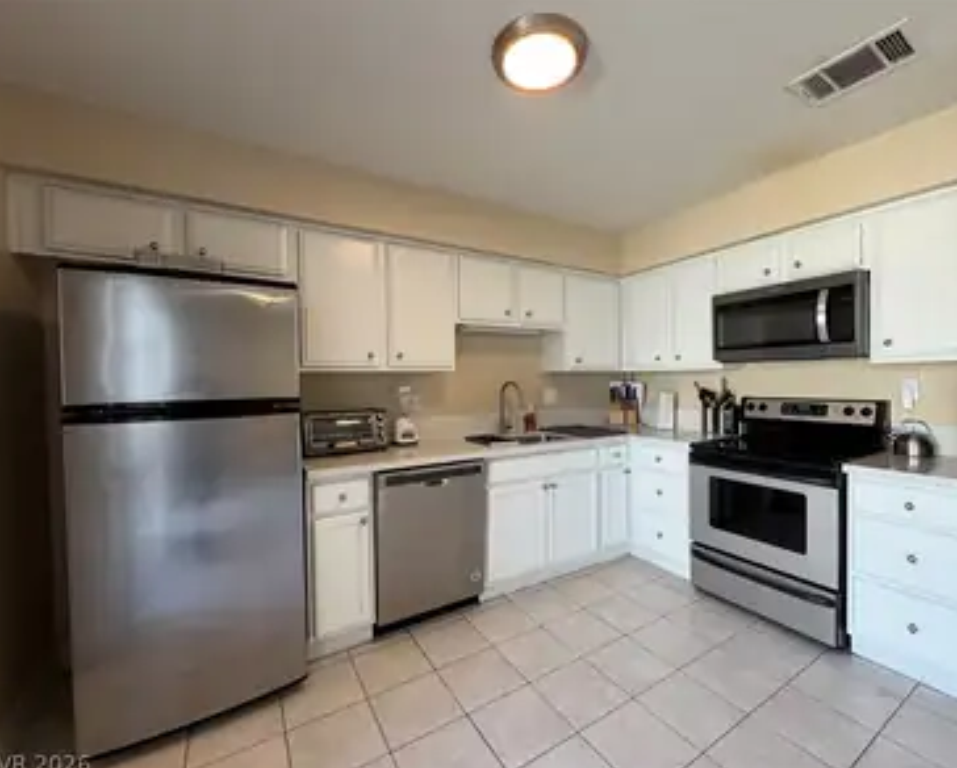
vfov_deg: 84.1
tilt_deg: -0.6
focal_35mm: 15
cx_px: 505
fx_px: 425
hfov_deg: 96.6
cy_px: 387
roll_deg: +1.2
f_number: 2.2
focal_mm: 2.22
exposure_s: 1/120
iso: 160
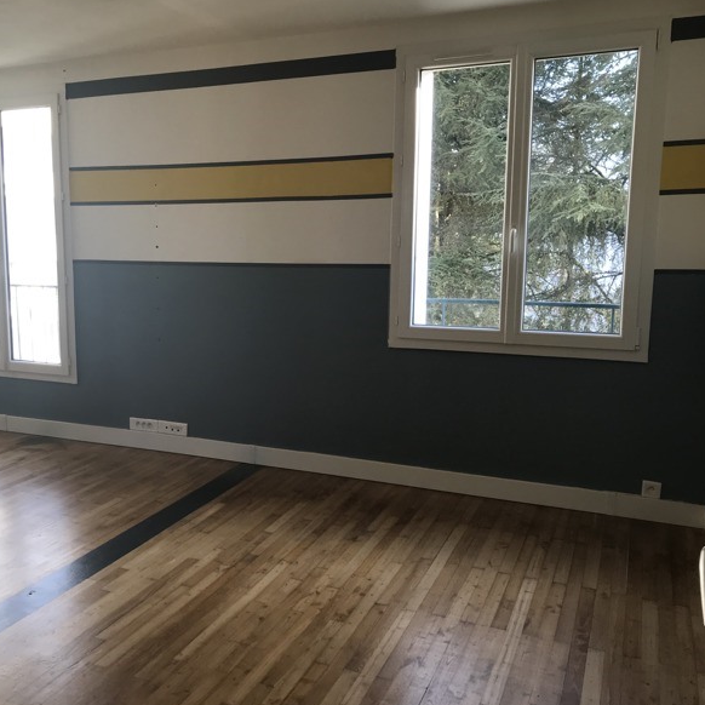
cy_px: 350
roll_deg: -0.2
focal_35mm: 34
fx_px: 783
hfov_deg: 48.0
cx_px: 265
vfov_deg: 48.5
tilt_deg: -6.9
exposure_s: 1/100
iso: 32
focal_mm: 3.99
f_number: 1.8
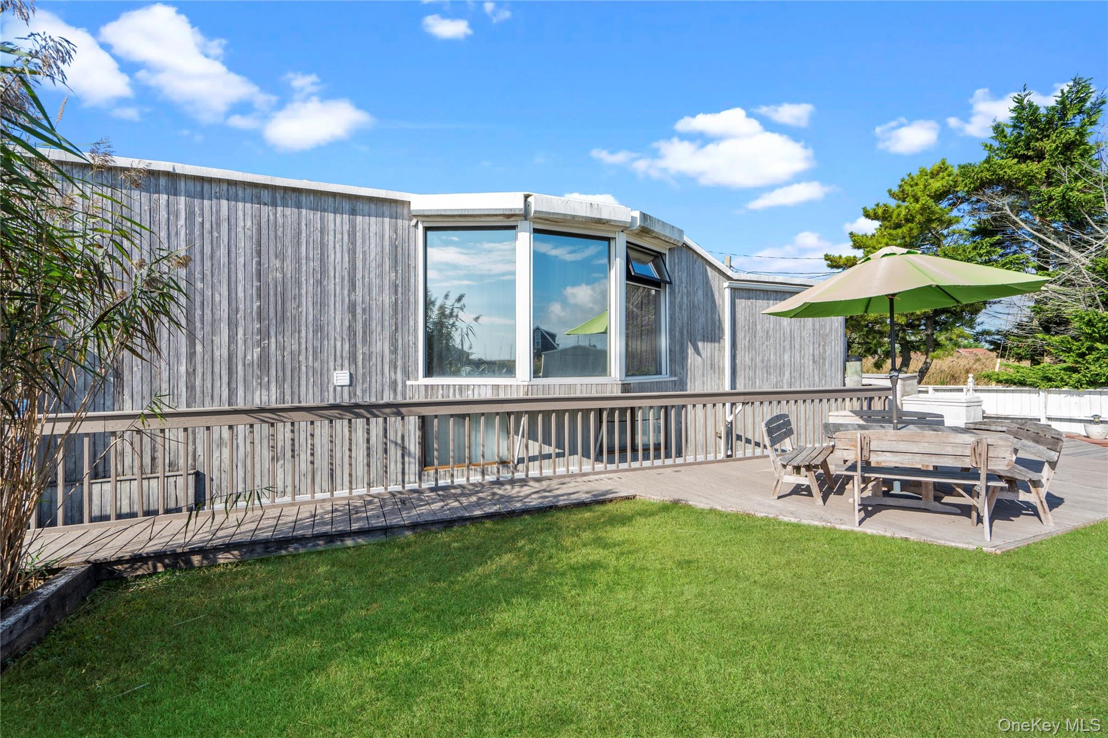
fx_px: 492
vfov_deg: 73.7
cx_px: 554
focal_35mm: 16
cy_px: 369
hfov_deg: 96.7
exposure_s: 1/200
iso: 64
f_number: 5.6
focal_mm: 16
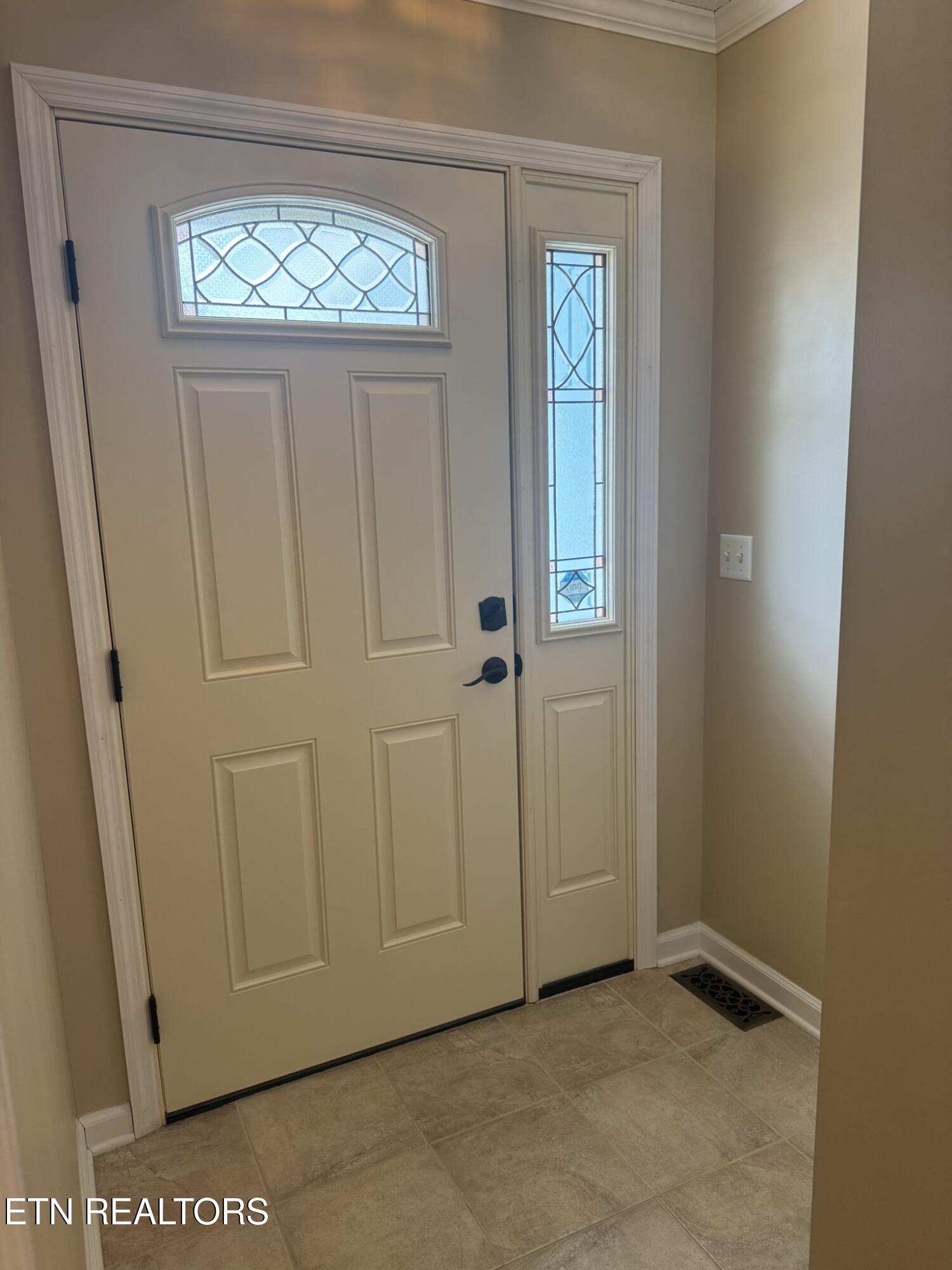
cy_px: 635
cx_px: 476
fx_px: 880
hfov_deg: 56.8
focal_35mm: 24
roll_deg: +2.1
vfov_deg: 71.6
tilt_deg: -11.5
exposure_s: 1/120
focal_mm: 6.76
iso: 160
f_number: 1.78
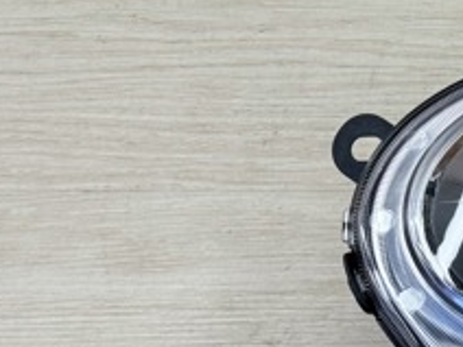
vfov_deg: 10.2
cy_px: 99
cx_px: 684
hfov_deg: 12.9
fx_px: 1939
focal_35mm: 145
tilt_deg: -61.9
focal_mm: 6.76
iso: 64
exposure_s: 1/210
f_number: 1.78
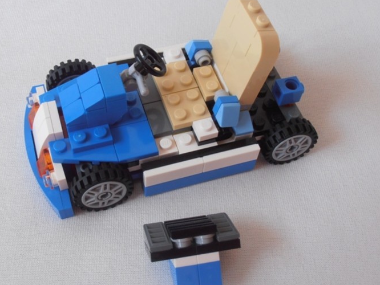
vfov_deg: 29.1
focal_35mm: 50
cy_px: 144
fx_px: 549
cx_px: 177
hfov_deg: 38.2
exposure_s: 1/40
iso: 100
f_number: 3.9
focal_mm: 6.61
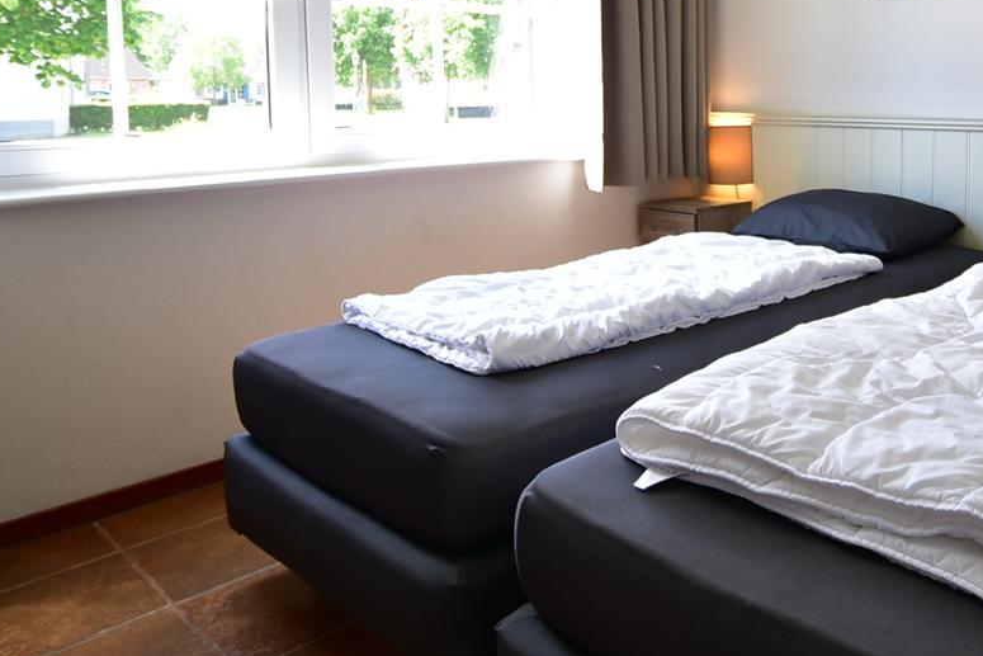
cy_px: 152
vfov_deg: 40.9
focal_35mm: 31
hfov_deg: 58.3
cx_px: 690
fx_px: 847
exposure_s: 1/25
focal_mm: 10
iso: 100
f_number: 4.5
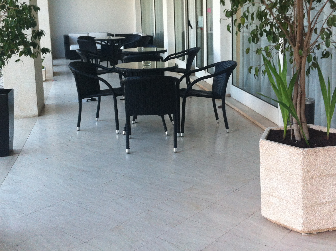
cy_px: 88
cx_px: 176
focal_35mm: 49
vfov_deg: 29.4
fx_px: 475
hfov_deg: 38.9
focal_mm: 3.85
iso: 100
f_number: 2.8
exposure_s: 1/120
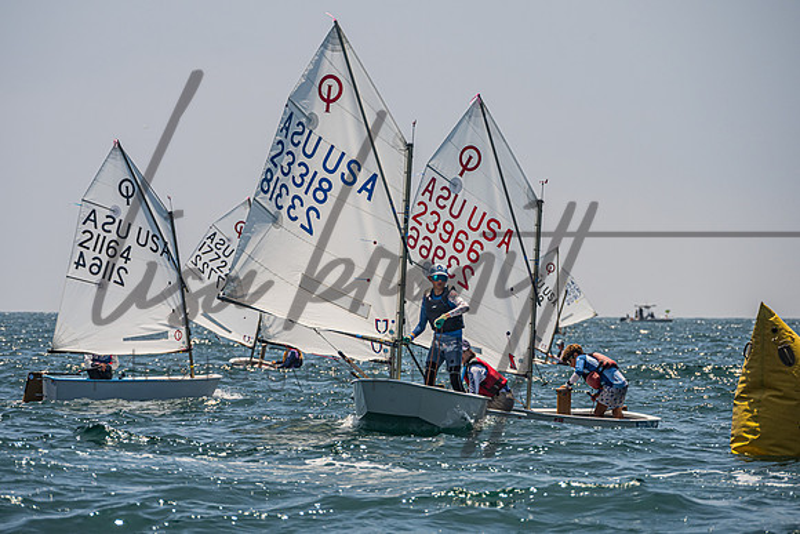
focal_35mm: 296
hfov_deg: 7.0
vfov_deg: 4.7
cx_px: 366
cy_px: 228
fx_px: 6573
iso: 250
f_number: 8
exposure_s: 1/1600
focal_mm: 240
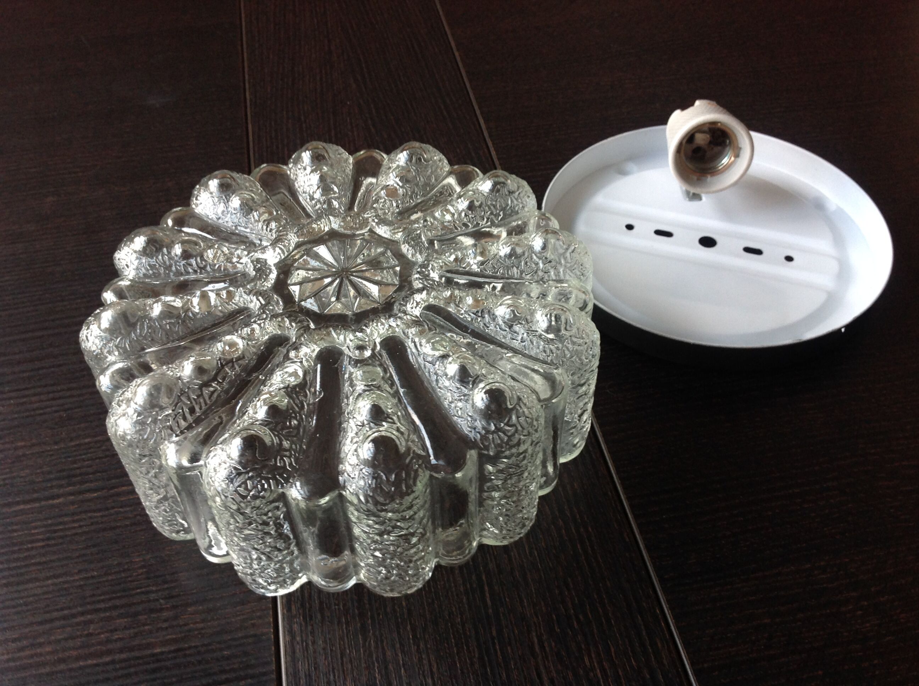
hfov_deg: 52.7
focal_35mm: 35
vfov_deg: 40.6
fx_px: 928
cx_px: 460
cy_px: 343
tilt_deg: -47.9
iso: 80
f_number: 2.4
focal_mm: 4.28
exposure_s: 1/15
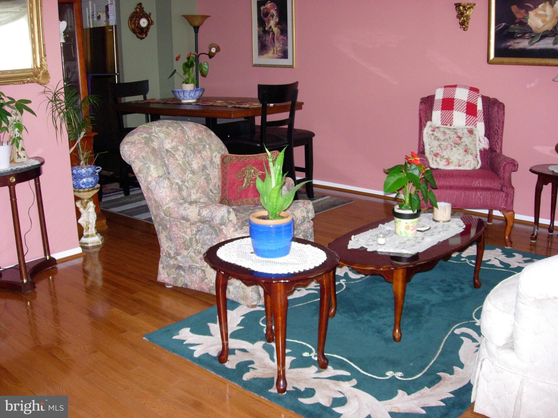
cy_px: 209
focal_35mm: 38
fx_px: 613
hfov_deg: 49.0
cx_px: 279
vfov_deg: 37.7
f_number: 2.8
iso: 200
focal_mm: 7.8
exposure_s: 1/161
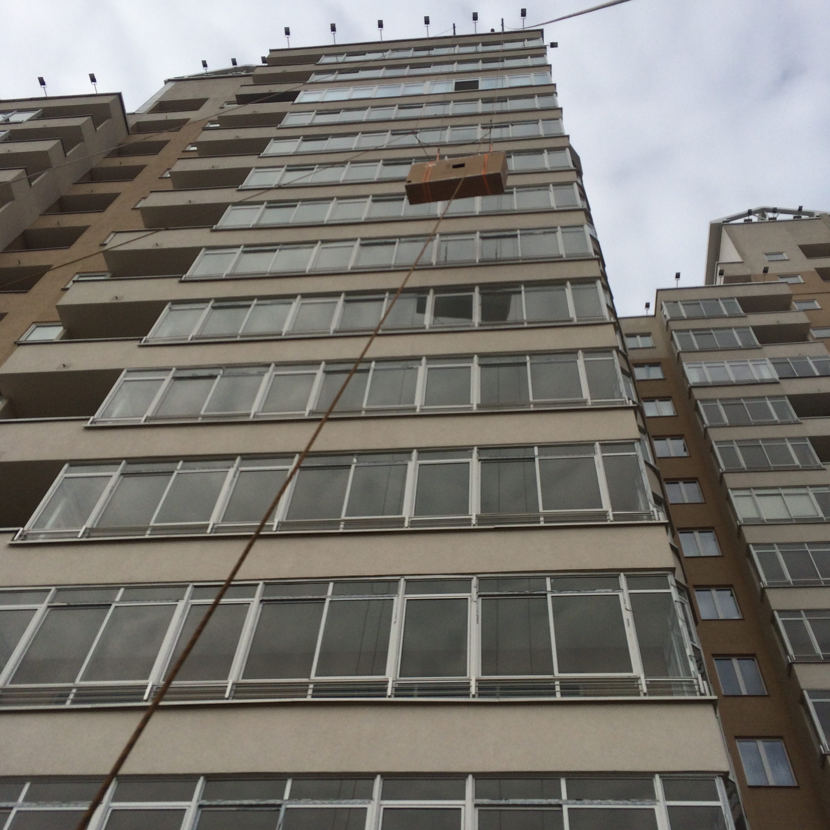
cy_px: 453
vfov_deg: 46.0
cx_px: 413
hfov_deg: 46.0
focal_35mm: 36
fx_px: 977
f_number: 2.2
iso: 40
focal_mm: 4.12
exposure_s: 1/2933
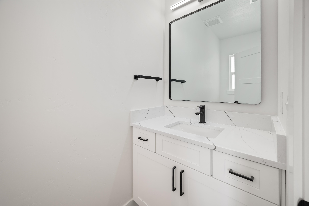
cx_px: 154
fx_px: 120
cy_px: 103
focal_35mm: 14
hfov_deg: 104.3
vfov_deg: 81.2
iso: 100
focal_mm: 14
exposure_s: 1/1.67
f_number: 8
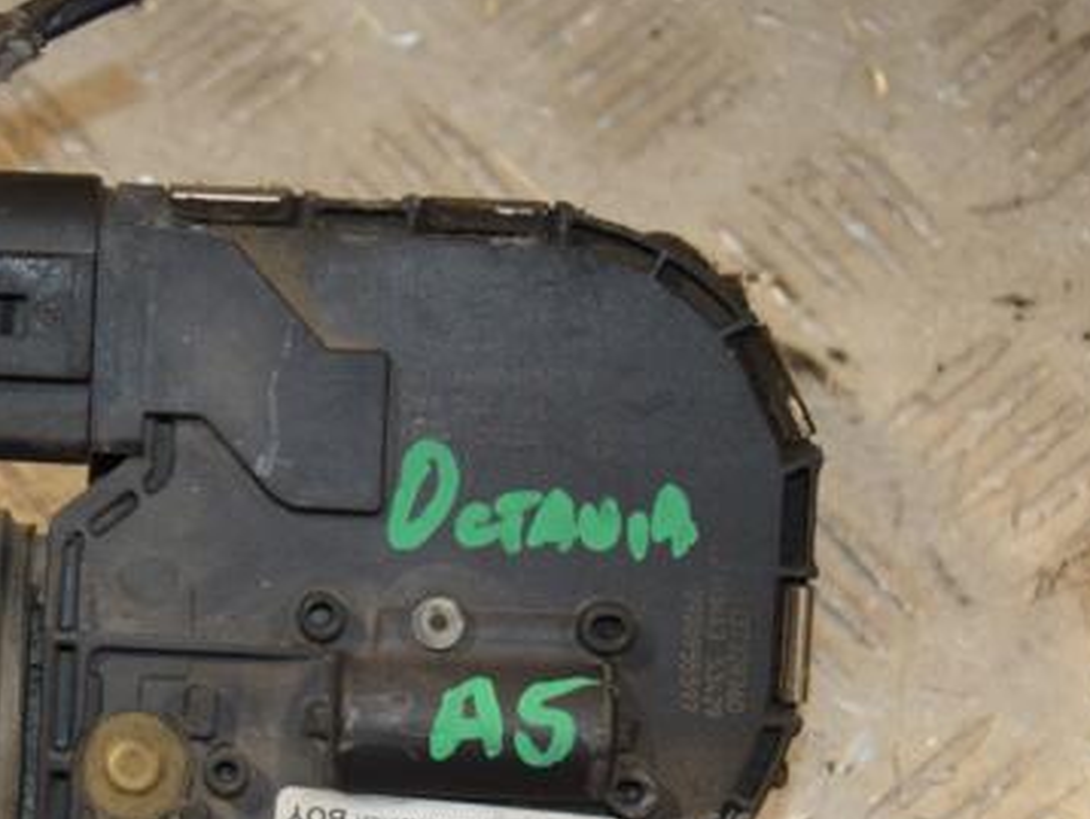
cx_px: 195
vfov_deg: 10.6
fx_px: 4411
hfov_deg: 14.0
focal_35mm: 140
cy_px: 591
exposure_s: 1/200
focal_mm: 58
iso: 800
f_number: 6.3
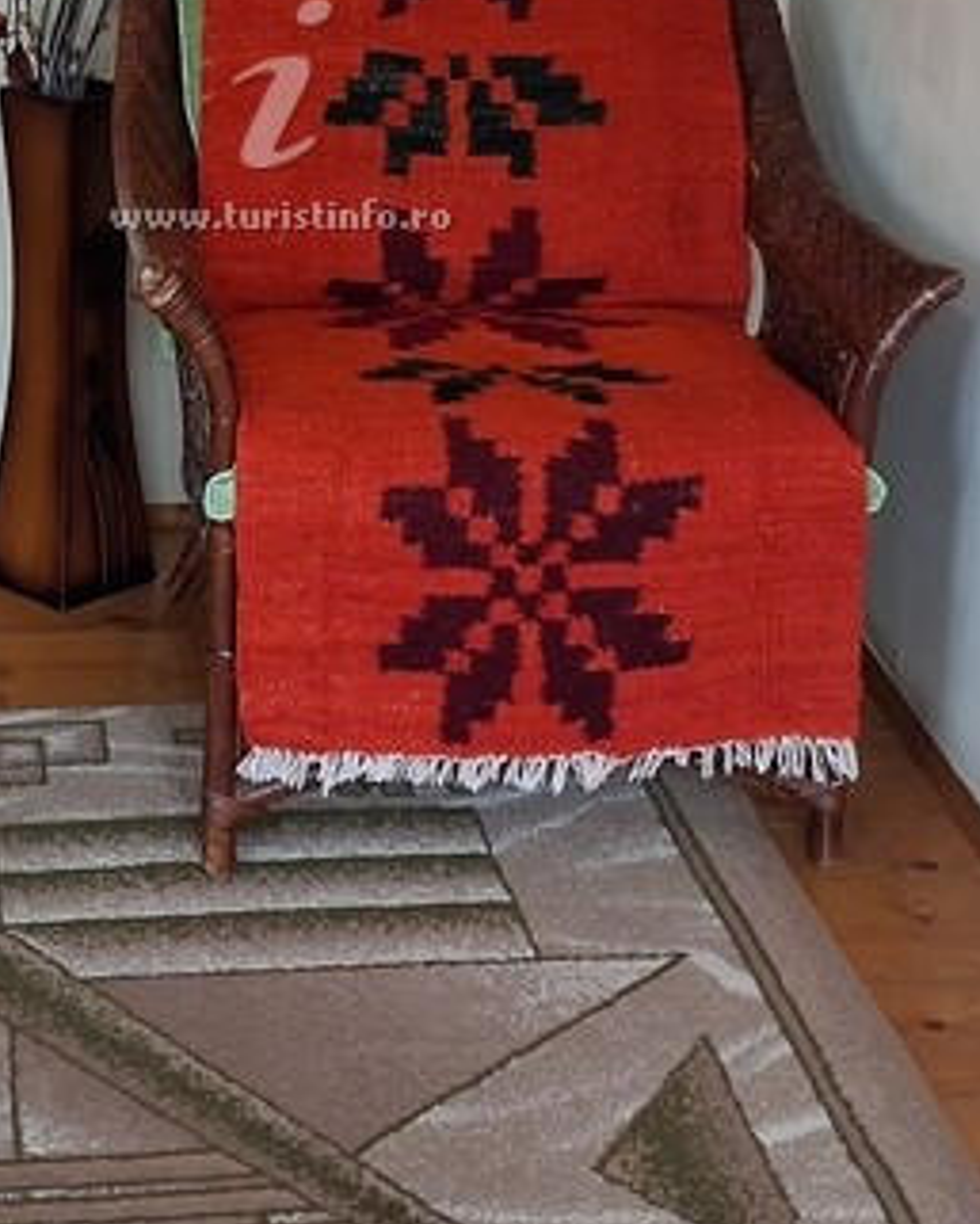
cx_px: 206
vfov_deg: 22.0
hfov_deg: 18.1
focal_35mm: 84
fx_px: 3044
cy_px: 34
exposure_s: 1/50
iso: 320
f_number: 1.8
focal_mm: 4
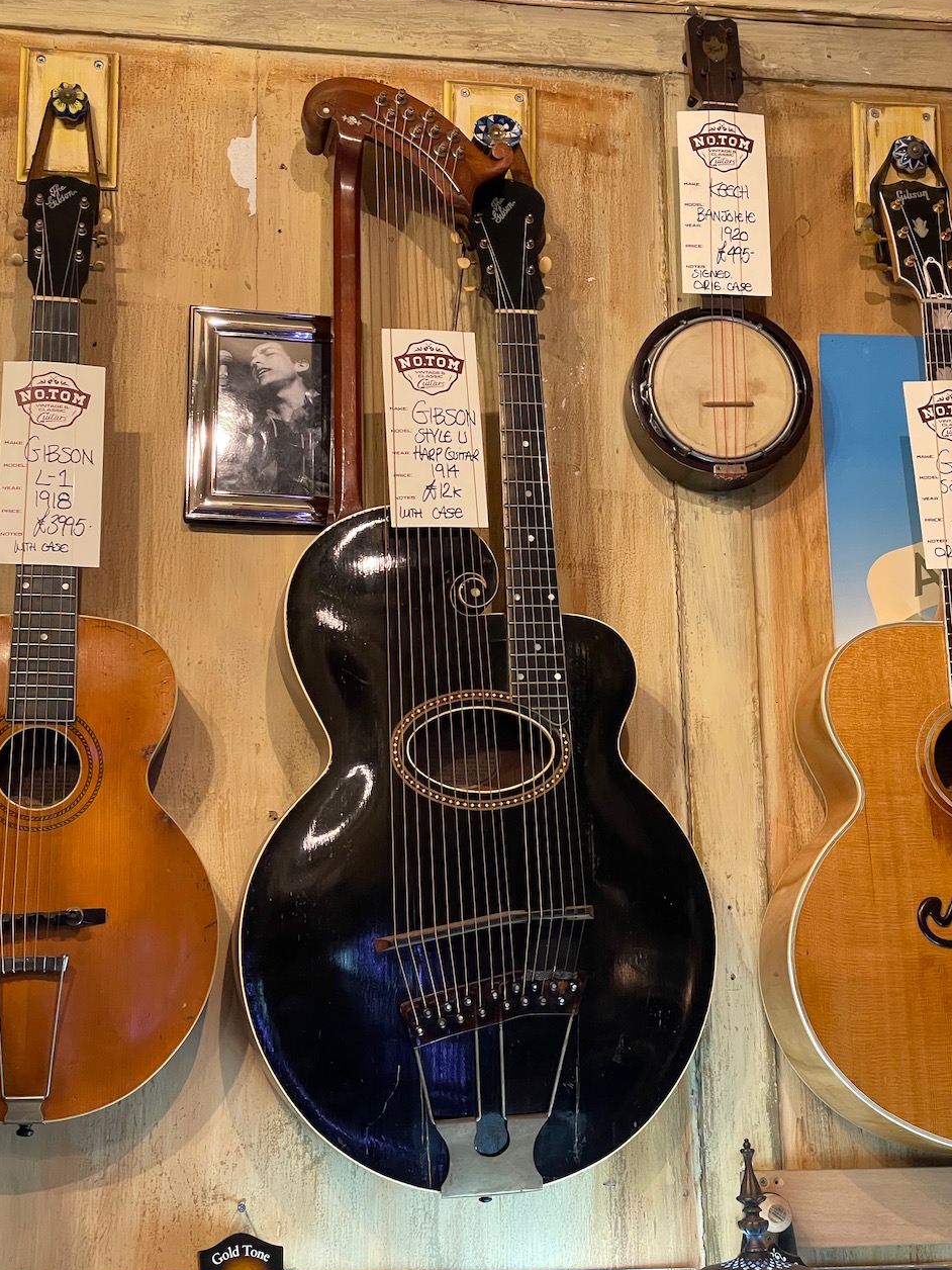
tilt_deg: +13.5
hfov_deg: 27.5
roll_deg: +1.3
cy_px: 633
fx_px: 1943
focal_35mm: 53
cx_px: 468
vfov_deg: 36.2
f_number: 2
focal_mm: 6
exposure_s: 1/50
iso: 320
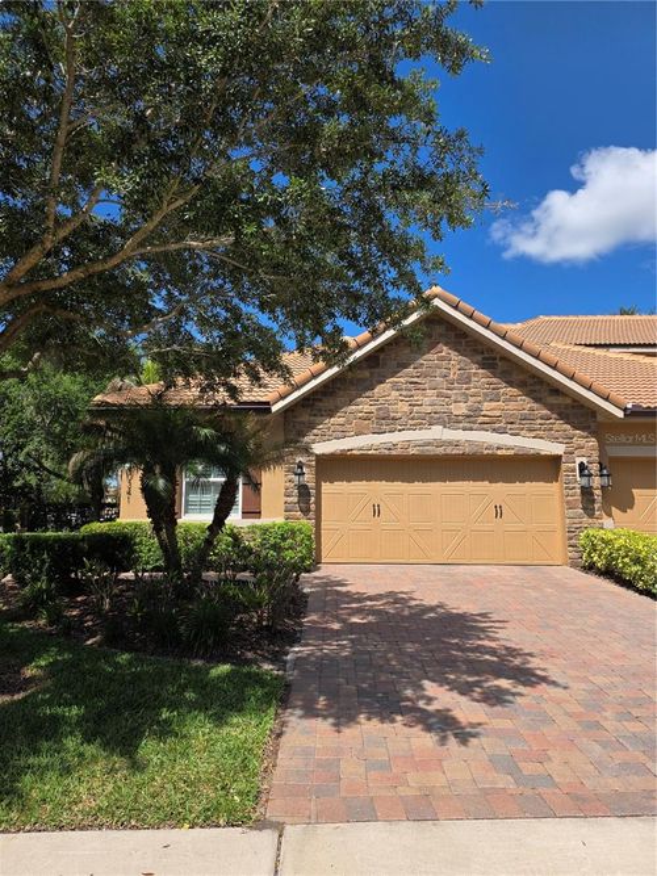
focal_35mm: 23
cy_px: 438
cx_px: 328
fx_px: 582
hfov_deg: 58.9
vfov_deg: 73.9
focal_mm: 6.3
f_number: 1.7
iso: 80
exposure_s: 1/4766
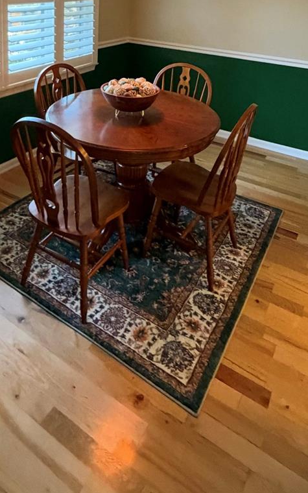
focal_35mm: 30
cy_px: 40
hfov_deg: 41.6
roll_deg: -2.2
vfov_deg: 54.0
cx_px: 124
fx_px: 403
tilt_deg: -8.1
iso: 640
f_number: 2.2
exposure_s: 1/60
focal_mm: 2.22
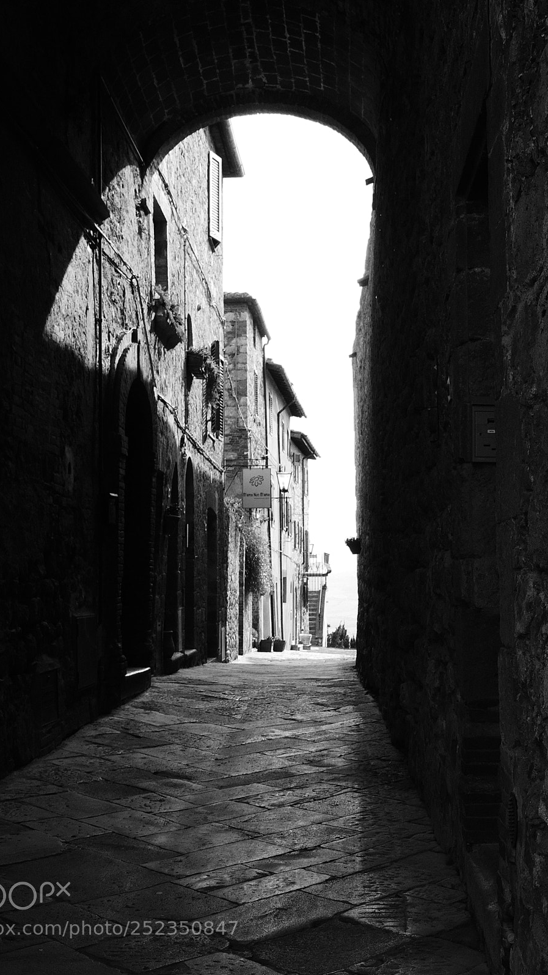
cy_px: 487
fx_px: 1214
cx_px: 285
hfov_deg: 25.4
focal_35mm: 47
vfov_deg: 43.7
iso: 100
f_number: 3.4
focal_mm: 7.6
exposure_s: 1/400
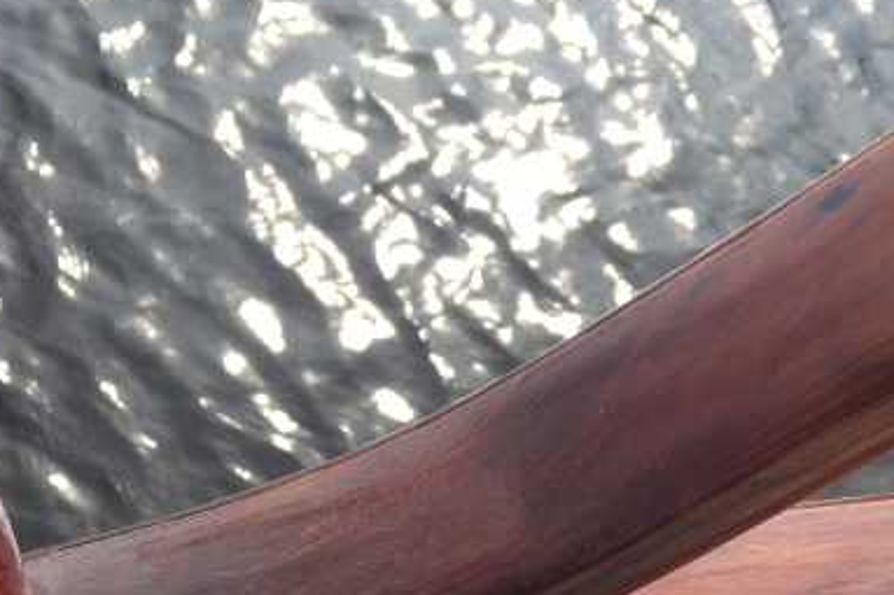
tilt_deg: -54.4
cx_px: 301
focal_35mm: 63
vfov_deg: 20.7
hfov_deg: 31.7
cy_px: 628
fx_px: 1564
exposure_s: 1/1412
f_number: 2.2
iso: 32
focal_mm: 4.15
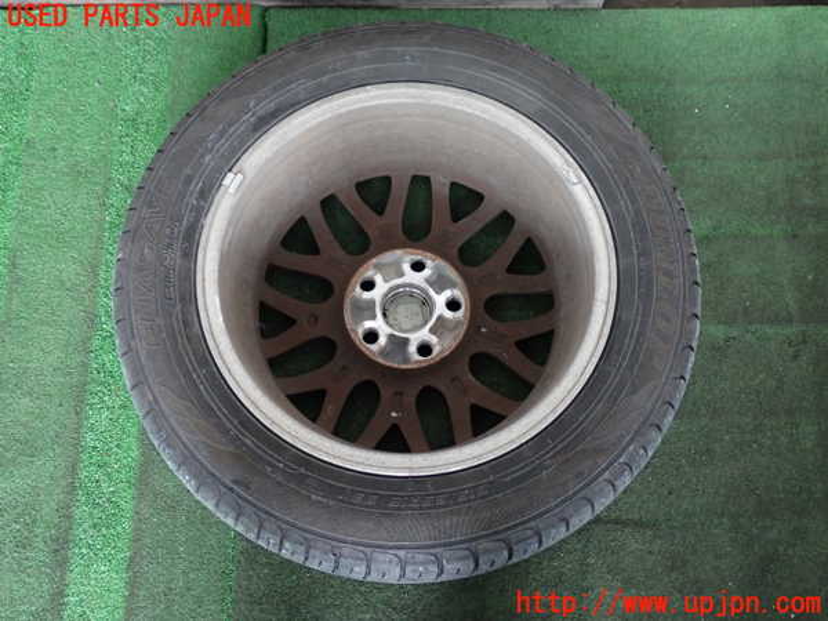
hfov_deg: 51.4
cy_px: 310
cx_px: 414
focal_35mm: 36
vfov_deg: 39.7
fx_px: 861
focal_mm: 6.37
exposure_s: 1/40
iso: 400
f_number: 2.5
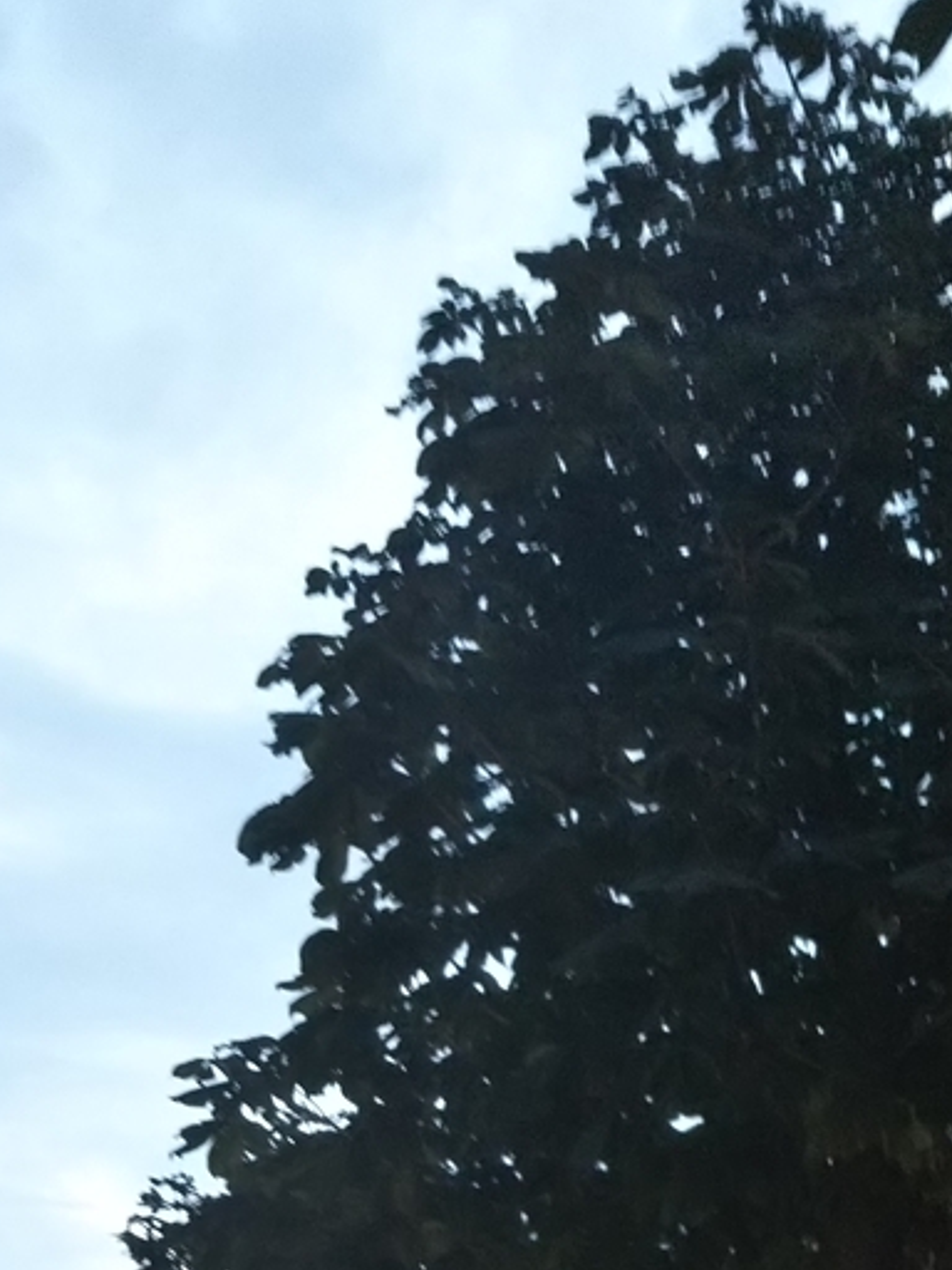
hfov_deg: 24.3
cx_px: 342
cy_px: 1089
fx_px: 2200
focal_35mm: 60
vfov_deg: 31.0
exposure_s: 1/33
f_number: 2.2
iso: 125
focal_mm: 4
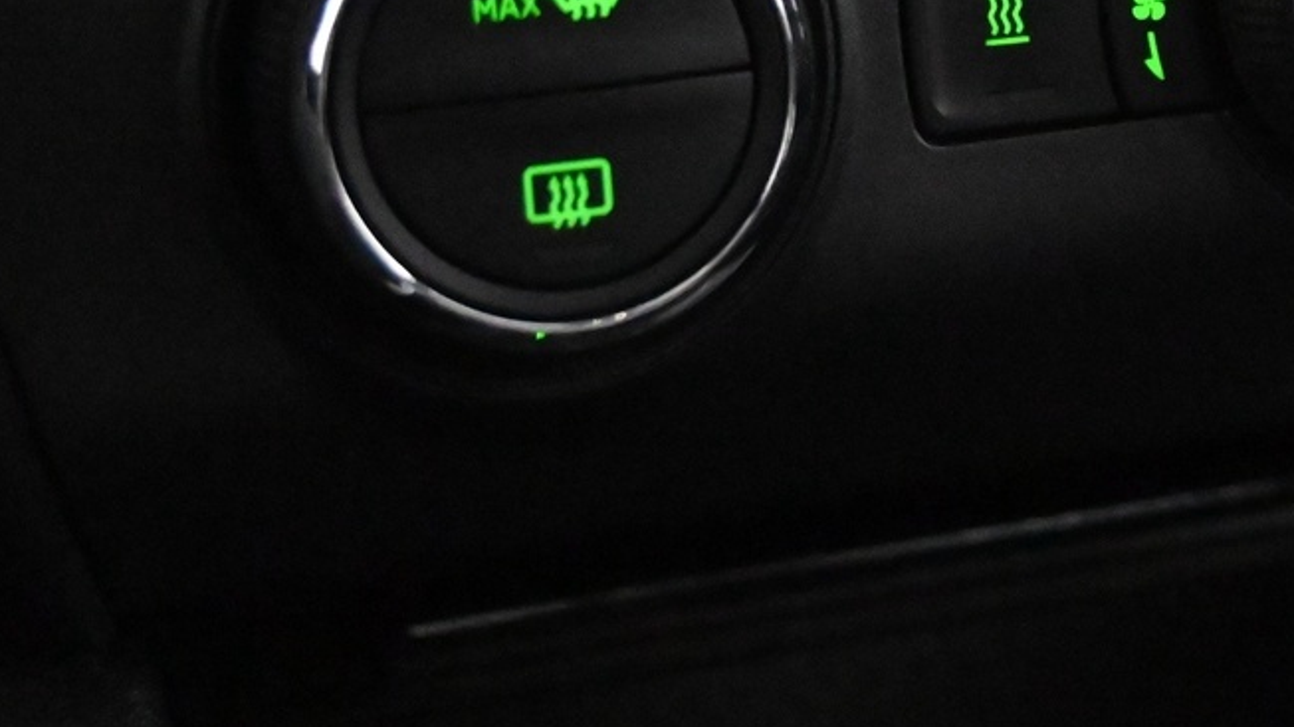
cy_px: -220
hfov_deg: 17.5
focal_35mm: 119
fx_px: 4081
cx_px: 1369
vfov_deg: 10.0
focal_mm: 30.5
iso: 14400
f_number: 4.8
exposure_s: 1/50
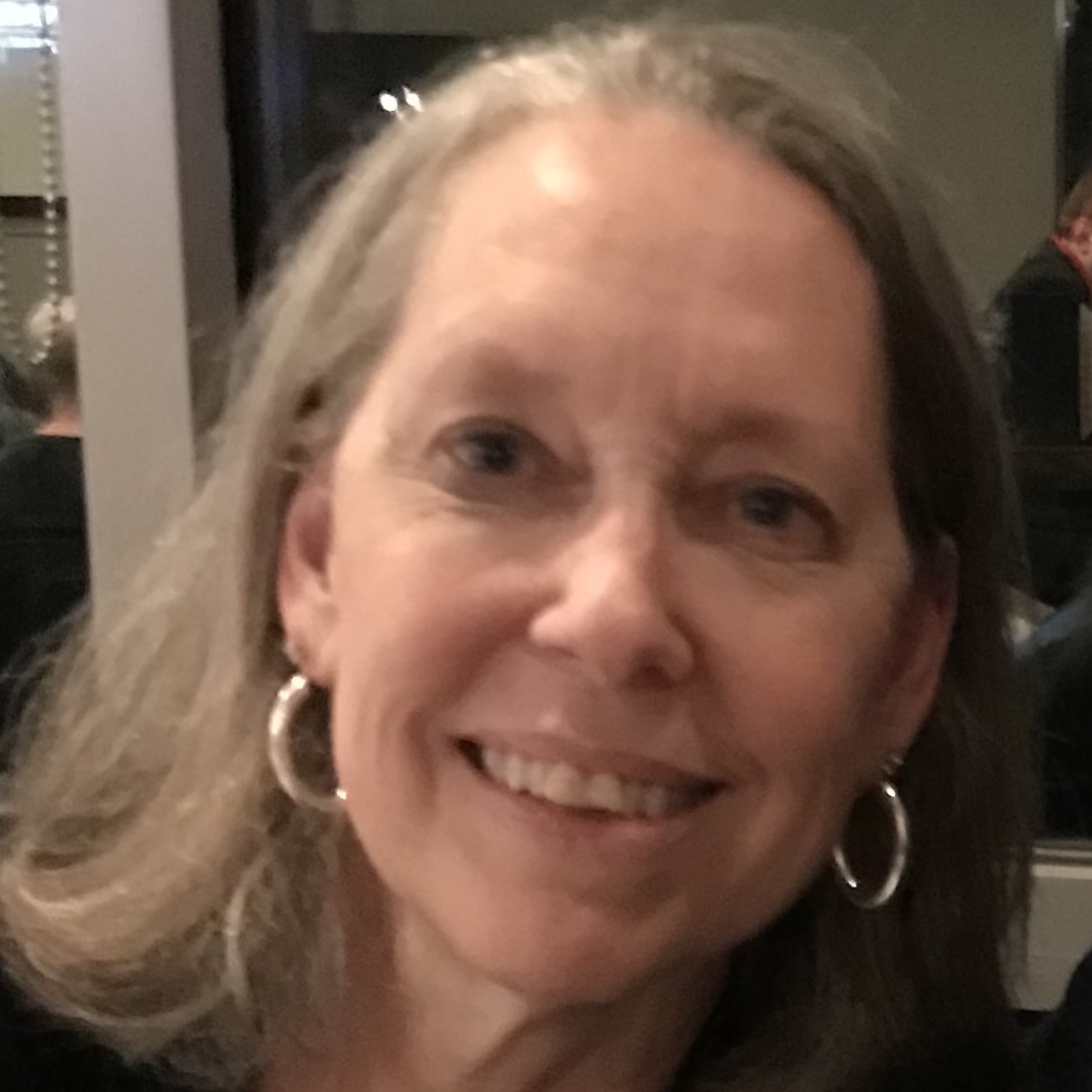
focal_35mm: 34
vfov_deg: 47.9
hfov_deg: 48.5
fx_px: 1213
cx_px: 542
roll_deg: -0.5
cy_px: 691
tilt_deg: -10.8
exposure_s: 1/4
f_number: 1.8
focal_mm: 3.99
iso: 200
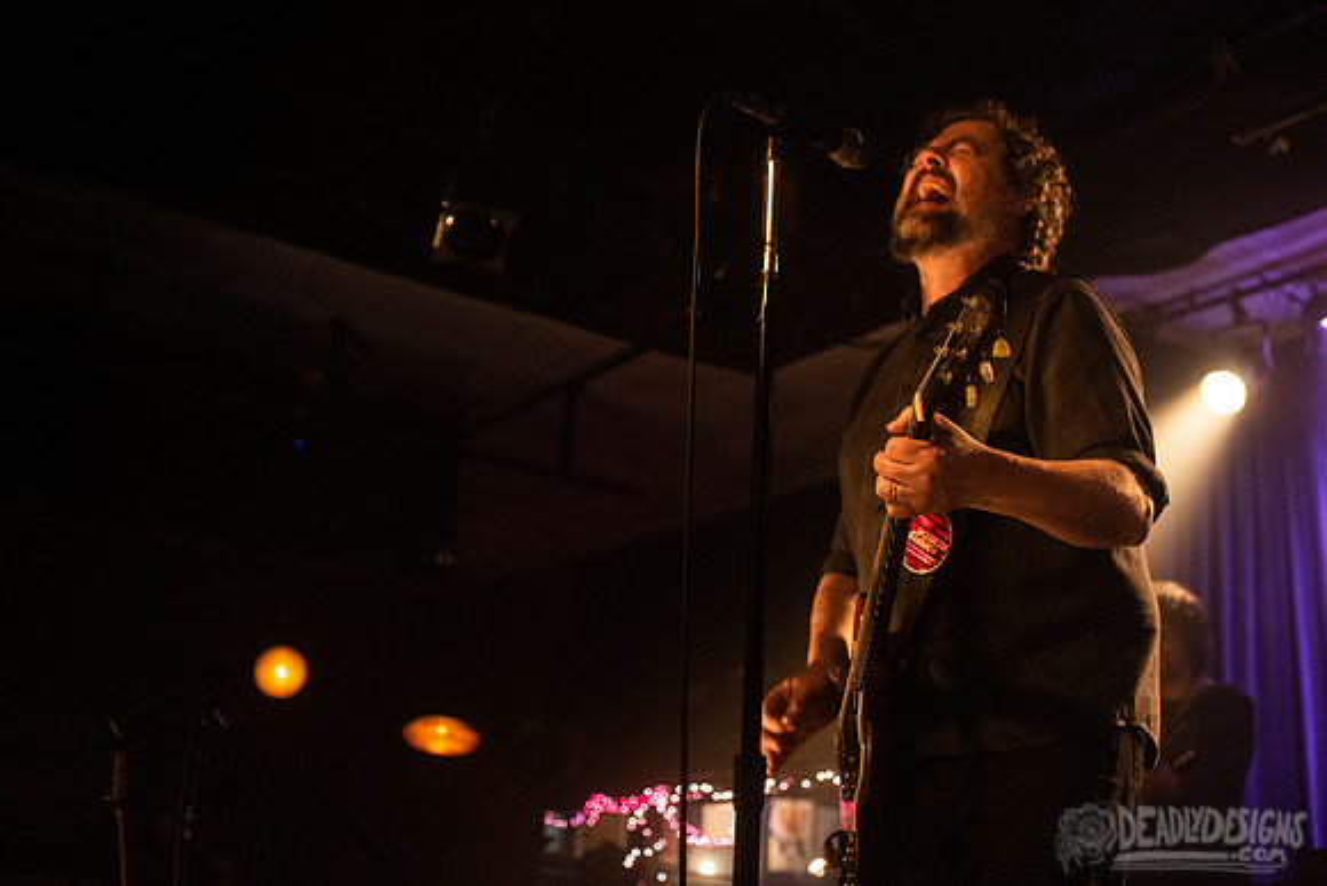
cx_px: 726
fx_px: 1662
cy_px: 387
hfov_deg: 43.5
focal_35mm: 45
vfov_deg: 29.8
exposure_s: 1/160
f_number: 3.2
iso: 3200
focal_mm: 40
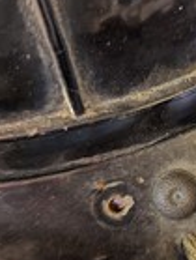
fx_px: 519
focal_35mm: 69
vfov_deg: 28.1
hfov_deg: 20.4
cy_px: 125
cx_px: 214
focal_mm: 6.81
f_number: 1.85
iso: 872
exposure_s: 1/50
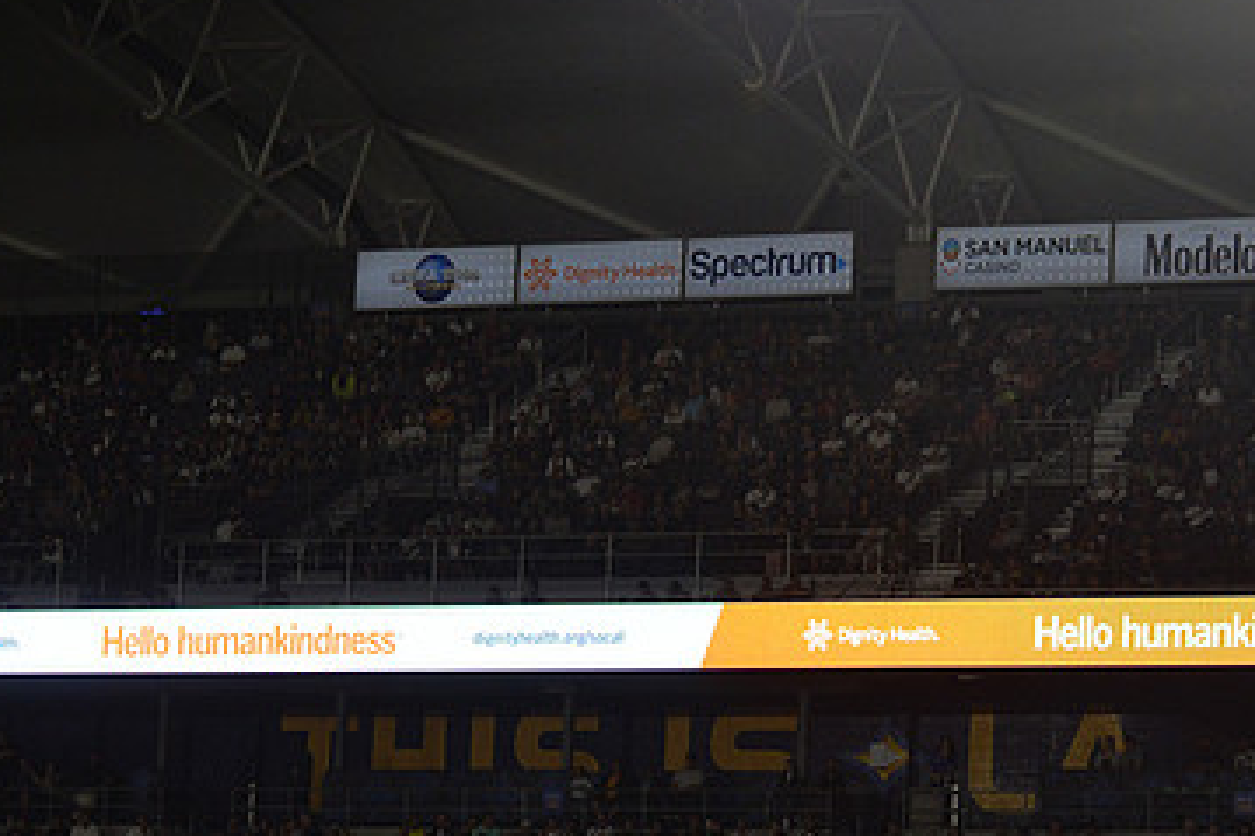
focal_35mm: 202
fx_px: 7038
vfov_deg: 6.8
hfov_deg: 10.2
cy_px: 624
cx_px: 713
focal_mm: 125
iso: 1600
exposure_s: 1/3200
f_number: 2.8
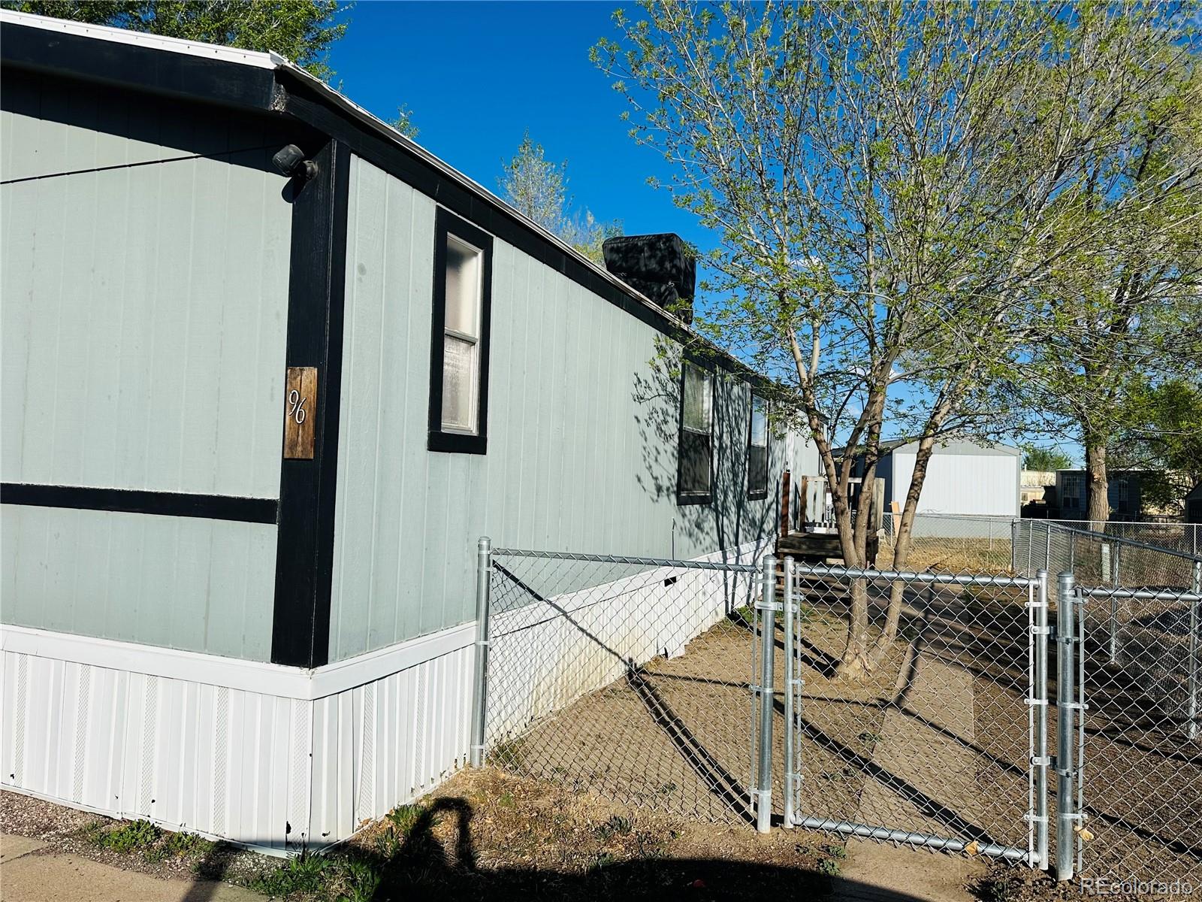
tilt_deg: +1.8
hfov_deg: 71.6
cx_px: 601
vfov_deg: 56.8
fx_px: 833
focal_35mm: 24
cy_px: 451
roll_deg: -1.3
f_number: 1.78
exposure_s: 1/8929
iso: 80
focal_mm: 6.86
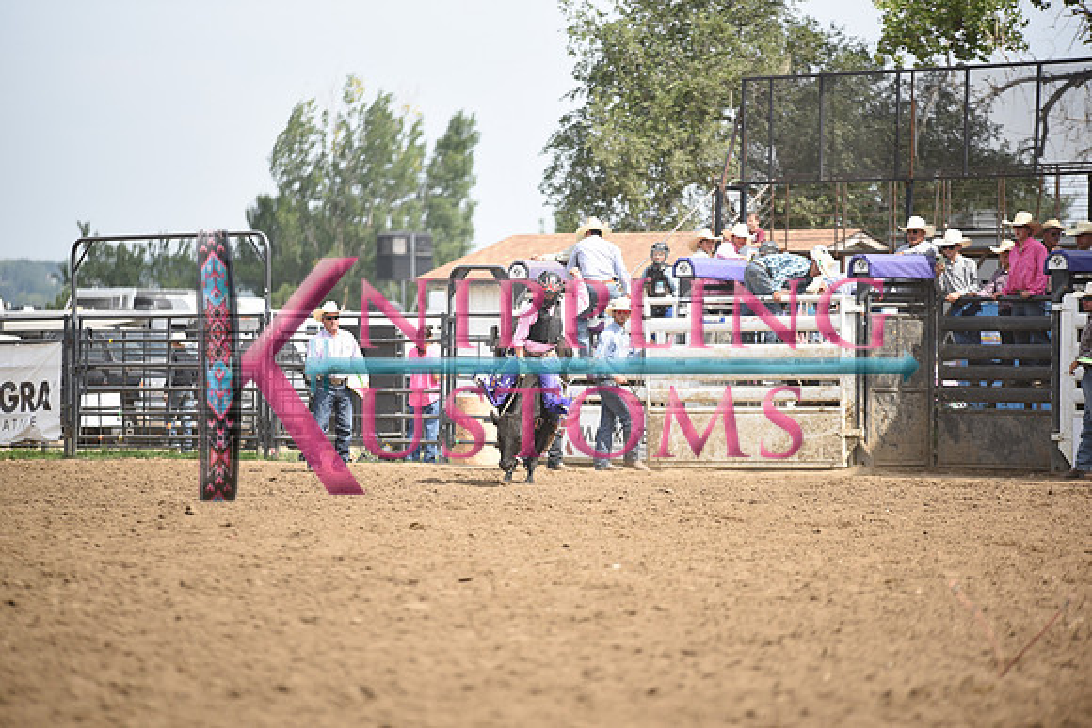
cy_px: 364
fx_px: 6068
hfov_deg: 10.3
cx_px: 546
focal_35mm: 200
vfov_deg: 6.9
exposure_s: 1/4000
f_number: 2.8
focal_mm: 200
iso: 500
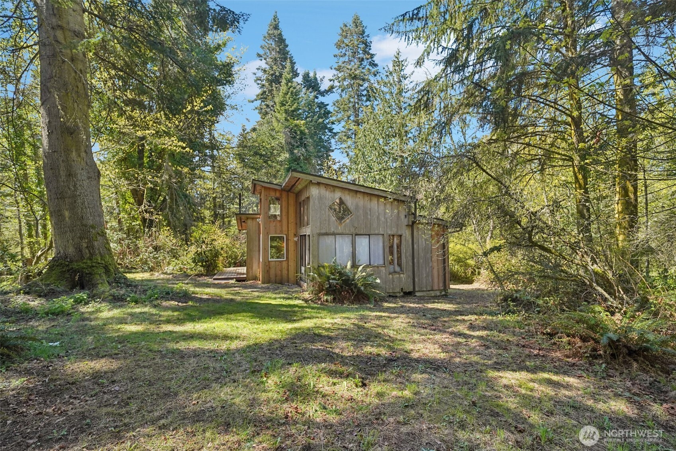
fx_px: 300
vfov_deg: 73.7
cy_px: 226
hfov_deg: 96.7
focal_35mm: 16
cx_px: 338
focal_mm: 16
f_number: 3.2
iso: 1600
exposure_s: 1/1600
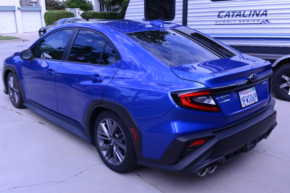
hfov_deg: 53.1
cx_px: 141
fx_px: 290
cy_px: 98
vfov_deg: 36.9
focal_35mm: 36
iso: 220
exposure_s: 1/250
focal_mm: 35
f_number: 8
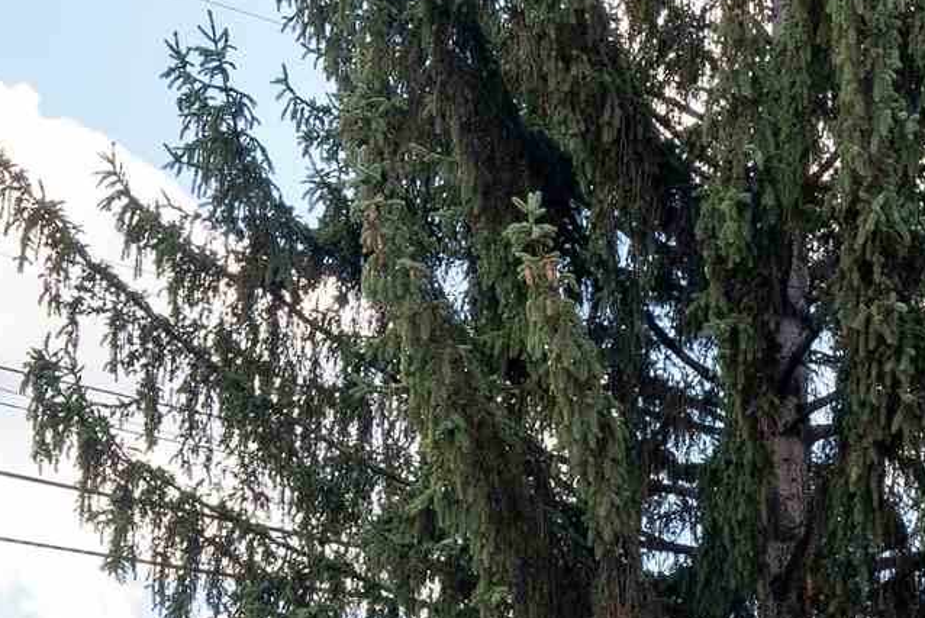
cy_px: 998
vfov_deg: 15.2
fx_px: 2091
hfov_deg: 21.0
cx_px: 1406
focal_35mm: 81
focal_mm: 16.9
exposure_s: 1/125
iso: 200
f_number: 8
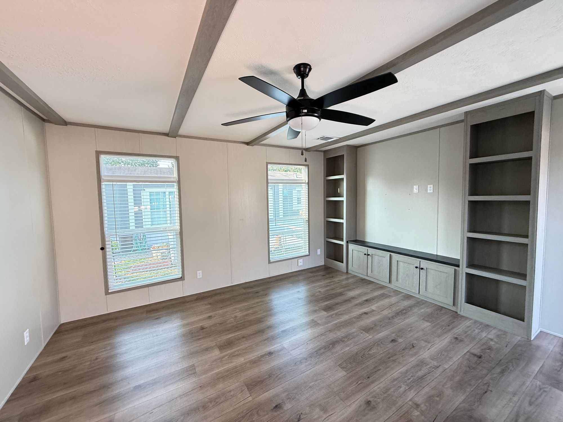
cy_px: 211
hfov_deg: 102.1
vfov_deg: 85.7
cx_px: 282
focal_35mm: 14
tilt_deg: -2.7
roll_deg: +0.1
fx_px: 228
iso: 200
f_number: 2.2
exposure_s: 1/99
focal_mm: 2.22
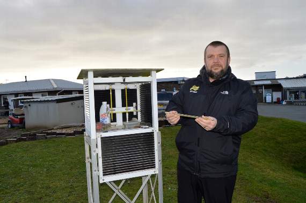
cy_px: 102
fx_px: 229
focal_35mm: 27
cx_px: 153
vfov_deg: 47.9
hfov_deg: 67.4
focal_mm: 18
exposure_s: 1/200
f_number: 7.1
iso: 100
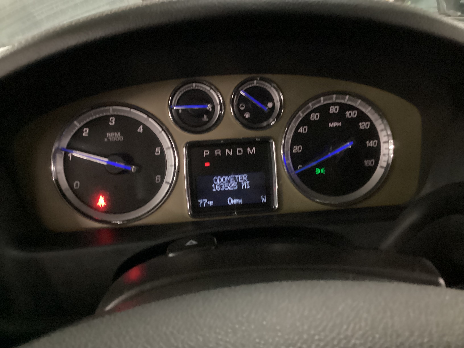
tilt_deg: -24.7
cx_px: 232
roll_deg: +1.4
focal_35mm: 31
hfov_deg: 58.4
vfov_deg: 45.4
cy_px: 174
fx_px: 416
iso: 800
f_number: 2.4
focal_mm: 3.3
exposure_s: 1/15
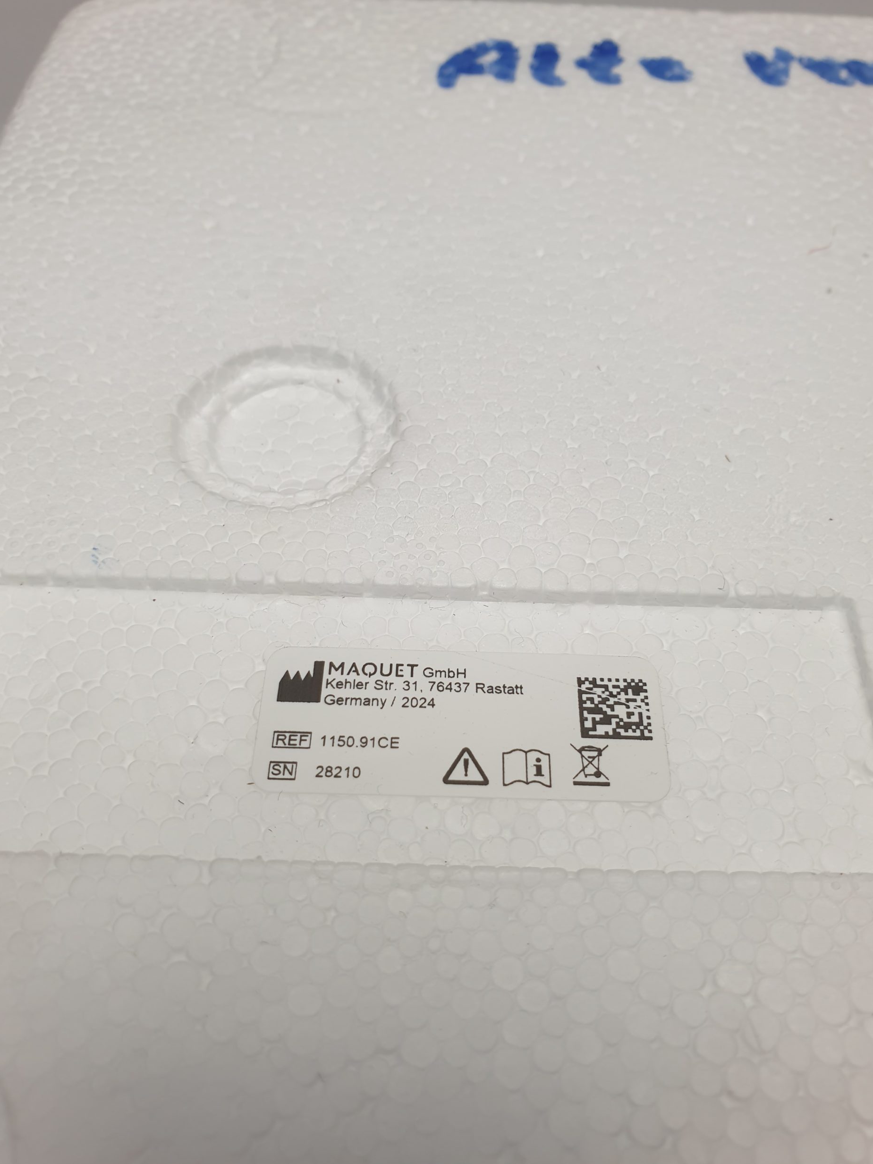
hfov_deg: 51.4
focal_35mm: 27
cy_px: 581
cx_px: 444
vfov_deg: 65.3
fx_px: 908
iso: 50
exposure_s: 1/100
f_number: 2.4
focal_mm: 4.3
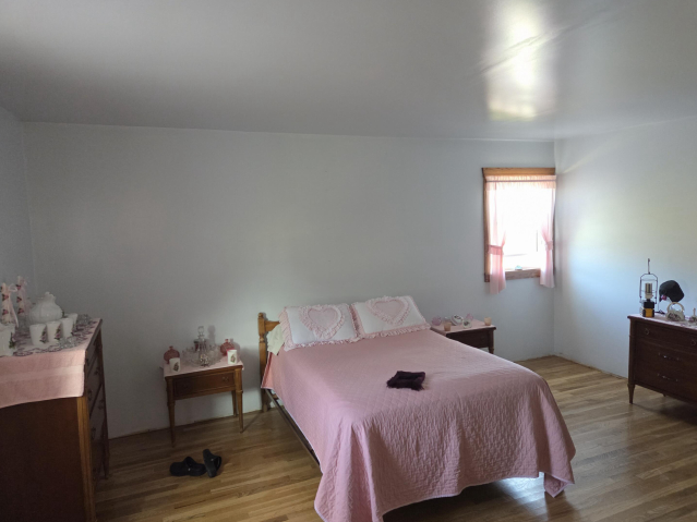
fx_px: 483
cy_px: 263
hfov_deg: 71.6
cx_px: 356
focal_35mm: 24
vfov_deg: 56.8
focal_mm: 5.4
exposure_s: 1/120
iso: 640
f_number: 1.8
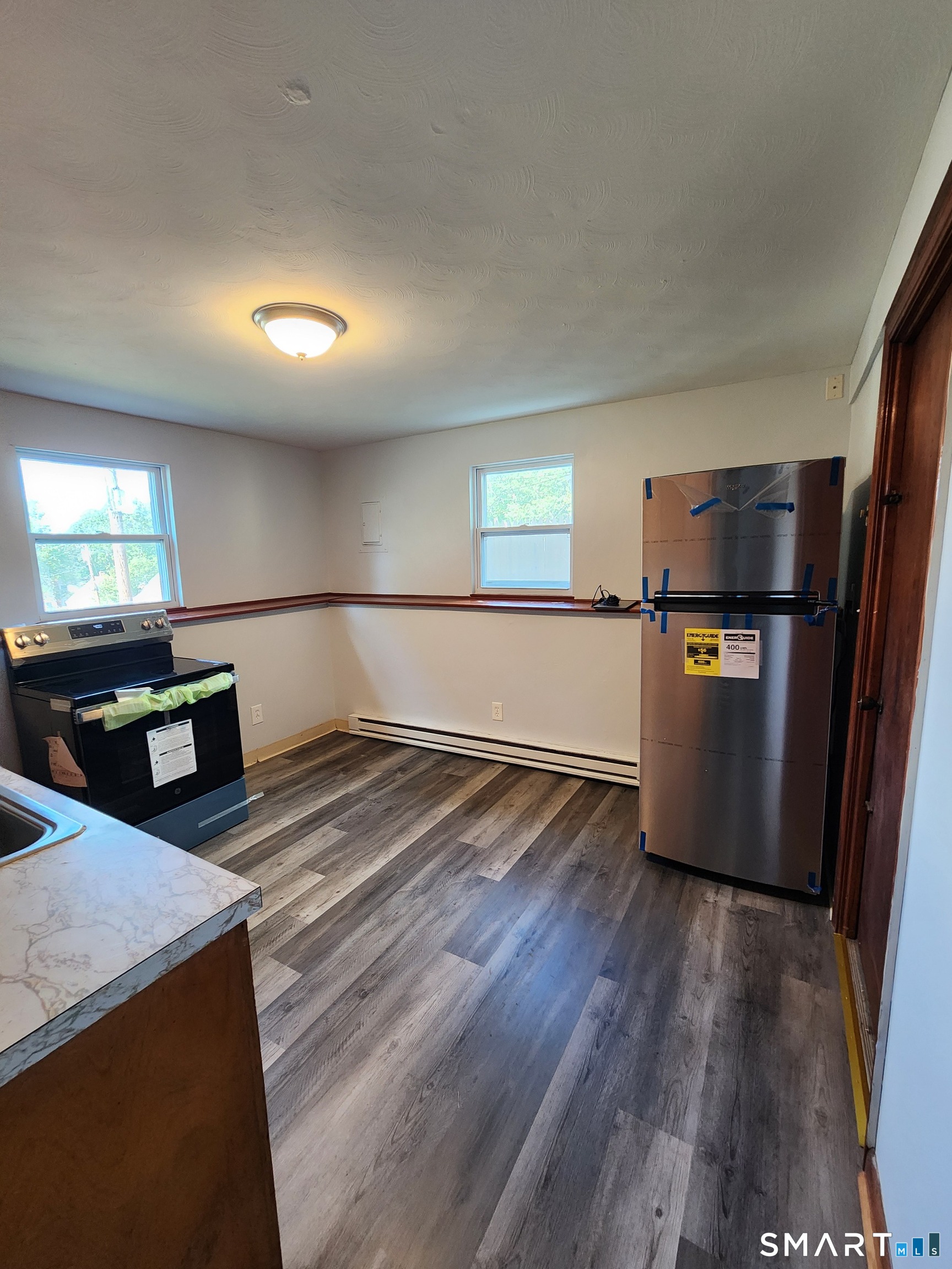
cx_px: 476
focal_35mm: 13
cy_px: 634
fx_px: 477
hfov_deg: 89.9
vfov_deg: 106.2
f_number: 2.2
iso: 320
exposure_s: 1/60
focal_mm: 2.2
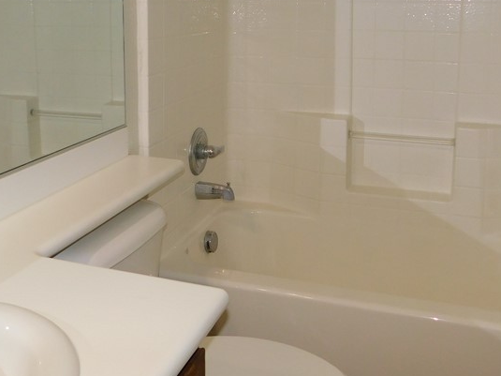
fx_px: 637
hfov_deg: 42.8
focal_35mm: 44
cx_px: 214
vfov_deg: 31.9
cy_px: 67
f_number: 3
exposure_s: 1/30
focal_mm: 4
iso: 200
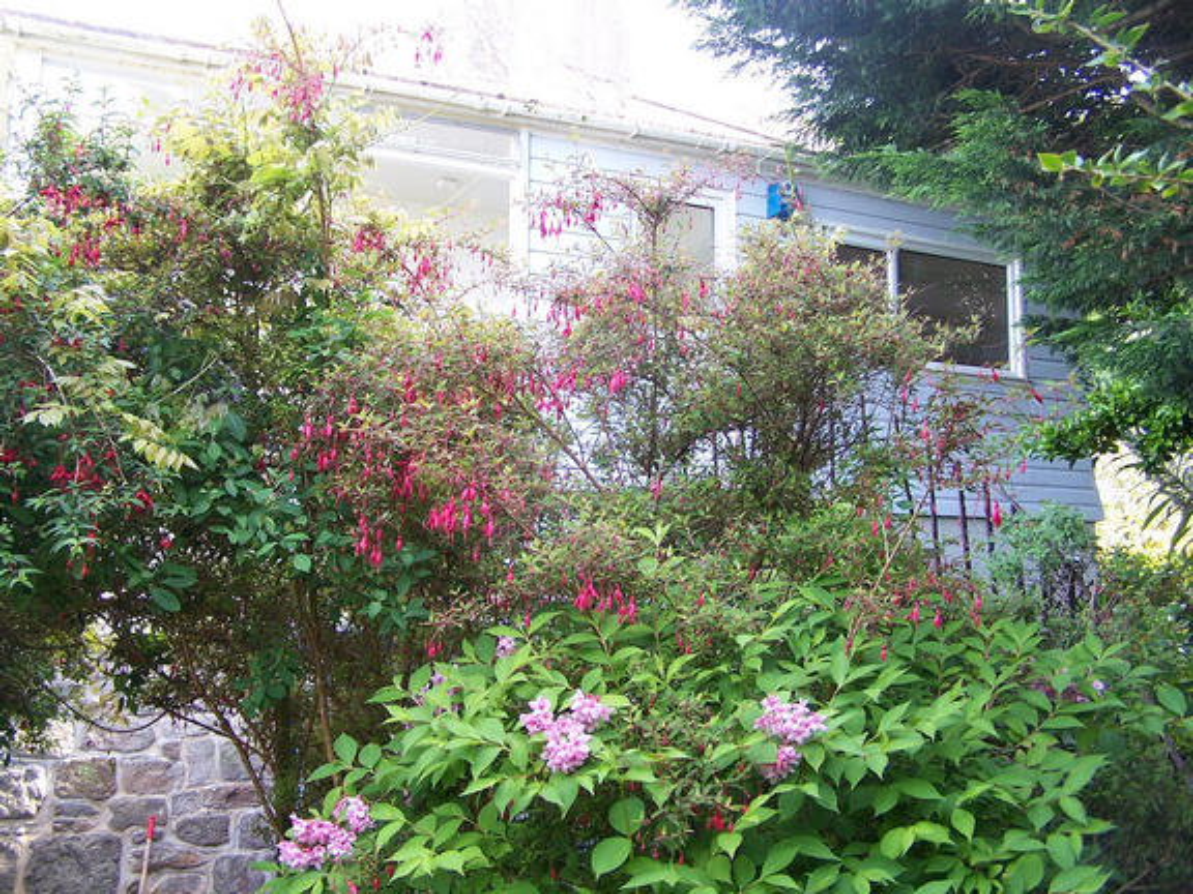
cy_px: 447
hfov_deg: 49.0
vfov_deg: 37.7
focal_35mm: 38
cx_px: 596
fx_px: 1310
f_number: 2.8
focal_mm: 6.3
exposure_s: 1/45
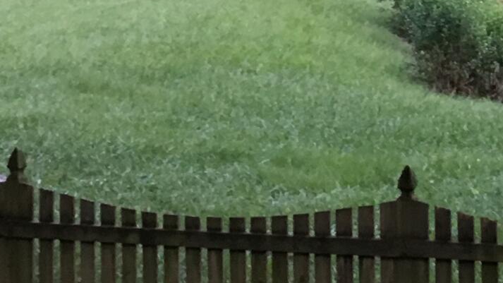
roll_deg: +1.1
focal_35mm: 133
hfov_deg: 15.9
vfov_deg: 8.8
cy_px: -217
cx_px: 494
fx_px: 1774
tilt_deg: -0.2
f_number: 2.2
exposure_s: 1/30
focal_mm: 4.15
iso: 100
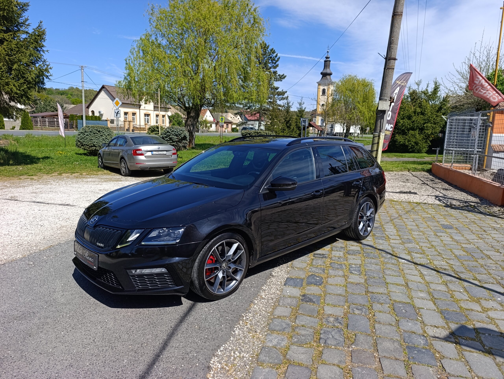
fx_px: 335
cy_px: 190
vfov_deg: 59.0
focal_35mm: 23
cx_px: 252
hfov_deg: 73.8
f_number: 1.6
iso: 50
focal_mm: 6.14
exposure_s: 1/843
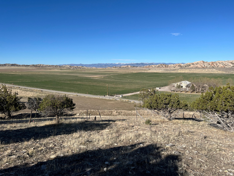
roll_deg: +0.1
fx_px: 176
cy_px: 88
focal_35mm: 26
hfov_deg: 67.3
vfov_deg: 53.1
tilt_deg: -5.5
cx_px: 117
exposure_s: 1/4854
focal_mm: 5.1
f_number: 1.6
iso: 50
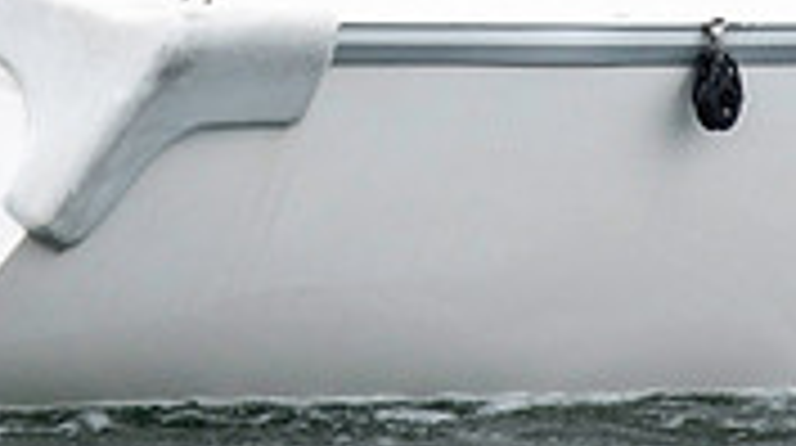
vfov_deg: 0.8
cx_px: 423
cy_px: -381
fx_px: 32650
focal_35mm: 1549
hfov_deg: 1.4
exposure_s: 1/2500
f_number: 4
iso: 250
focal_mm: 300
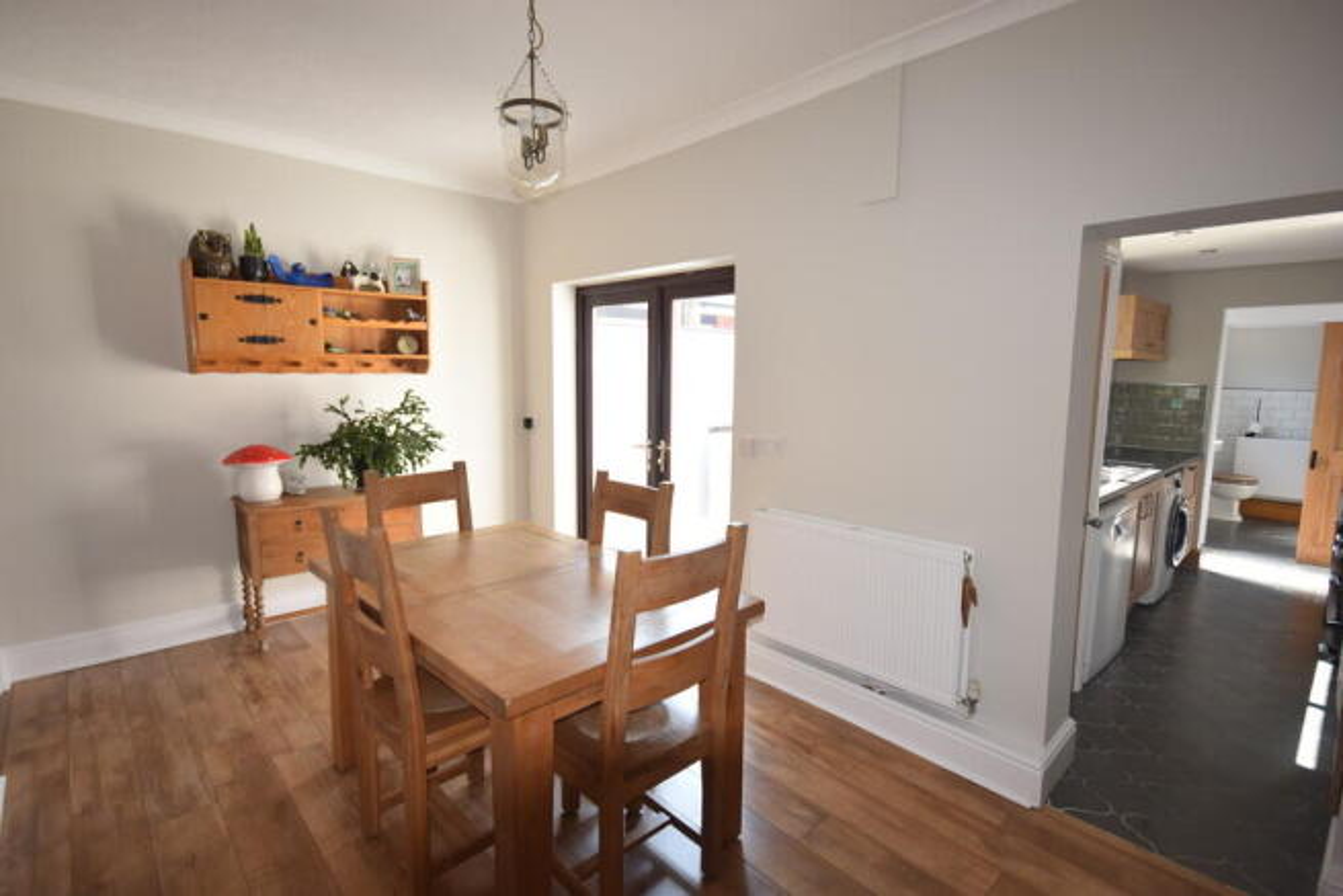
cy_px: 448
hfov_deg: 92.4
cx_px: 672
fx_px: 644
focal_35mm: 17
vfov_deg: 69.7
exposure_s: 1/125
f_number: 5.6
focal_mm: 11.5
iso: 560
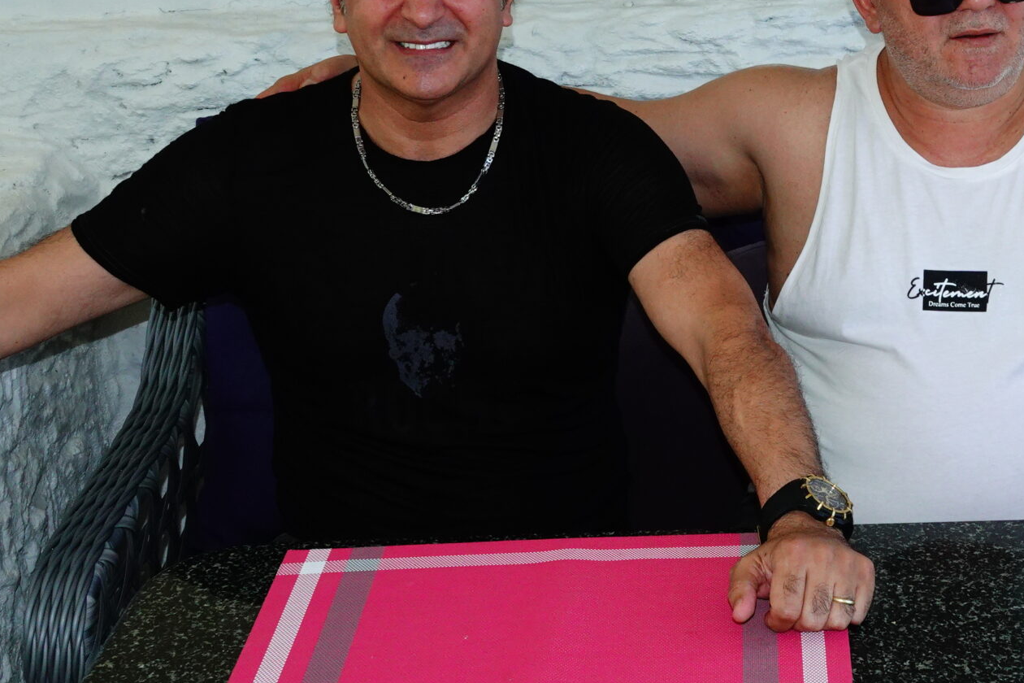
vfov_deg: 20.5
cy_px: 65
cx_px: 858
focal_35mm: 65
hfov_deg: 30.0
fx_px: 1849
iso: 500
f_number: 8
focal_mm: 11.77
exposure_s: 1/250
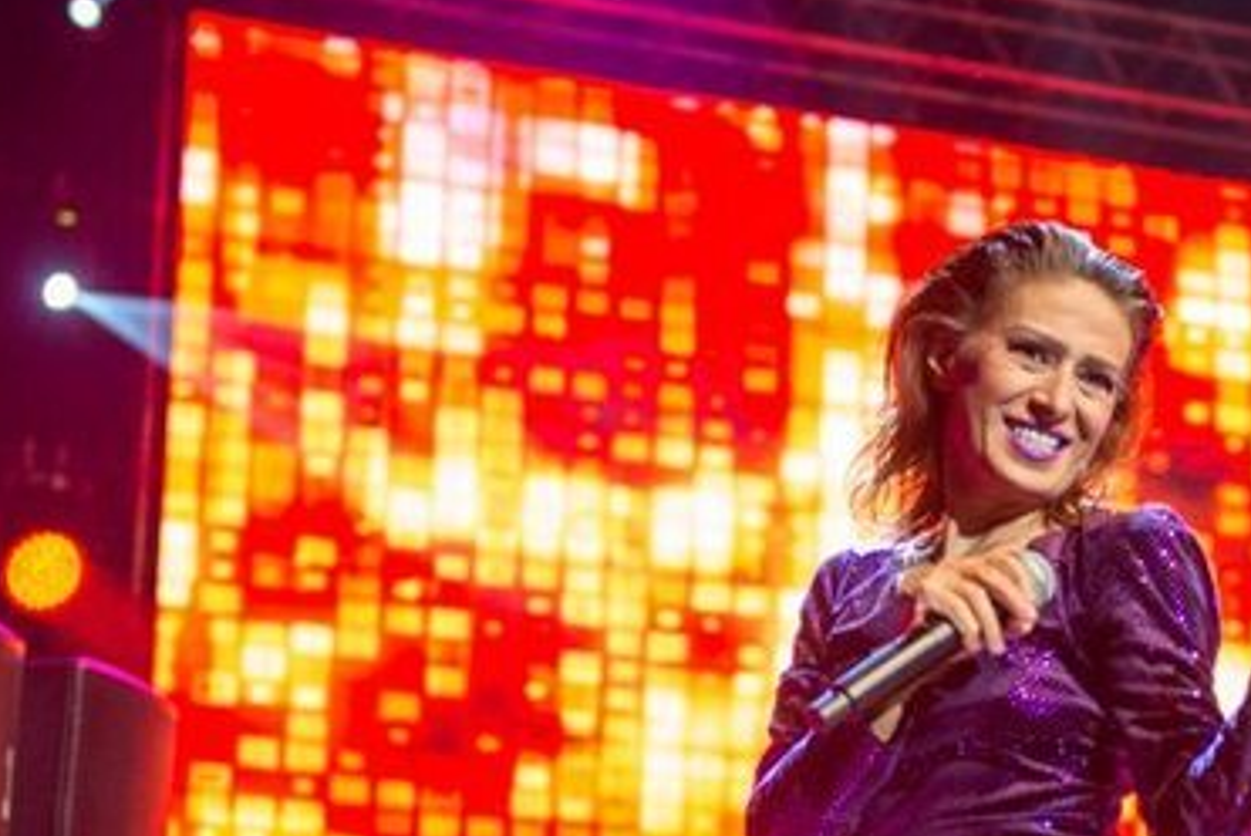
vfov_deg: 12.9
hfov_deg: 19.3
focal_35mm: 105
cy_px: 816
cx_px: 924
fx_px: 3651
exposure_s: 1/160
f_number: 2.8
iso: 2000
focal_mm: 52
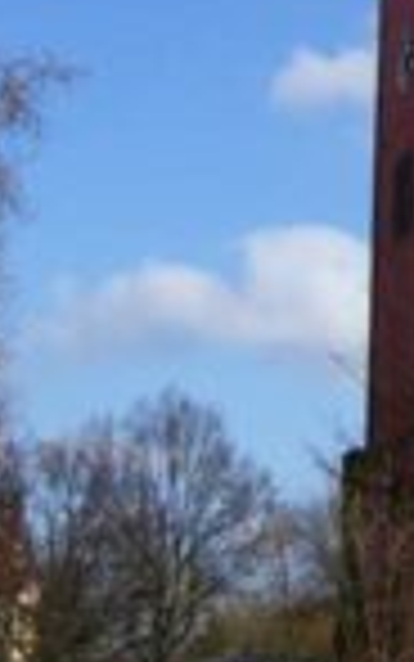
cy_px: -32
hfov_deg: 11.8
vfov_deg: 18.8
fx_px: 1930
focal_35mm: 107
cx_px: 572
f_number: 4.8
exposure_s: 1/500
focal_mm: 6
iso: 80
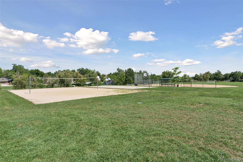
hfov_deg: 81.2
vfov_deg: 59.5
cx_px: 122
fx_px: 142
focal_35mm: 21
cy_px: 81
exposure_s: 1/1000
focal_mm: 21
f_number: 9
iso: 400
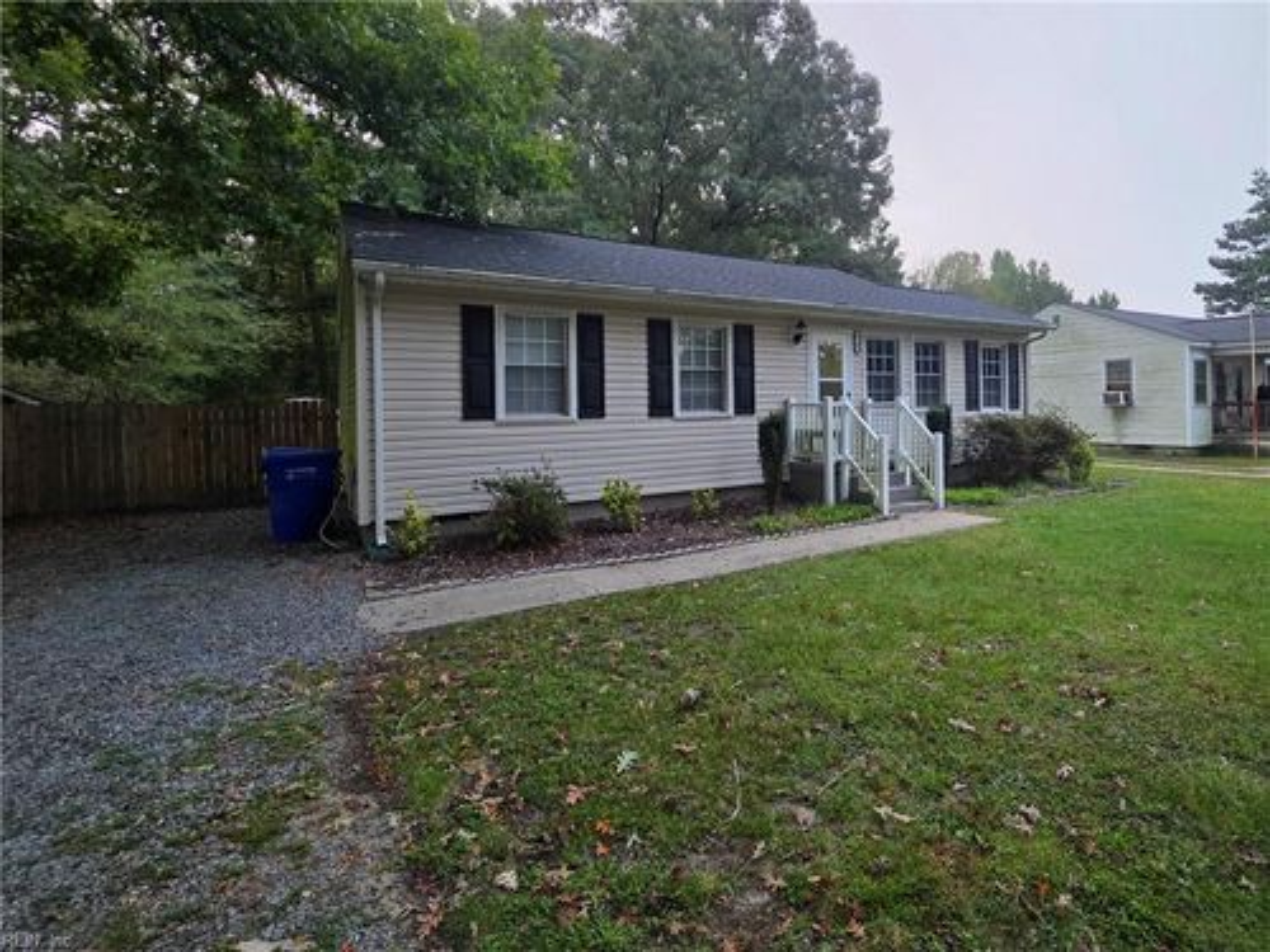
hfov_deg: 106.2
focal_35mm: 13
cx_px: 635
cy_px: 476
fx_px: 477
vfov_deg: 89.9
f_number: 1.9
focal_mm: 2.2
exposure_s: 1/120
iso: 64
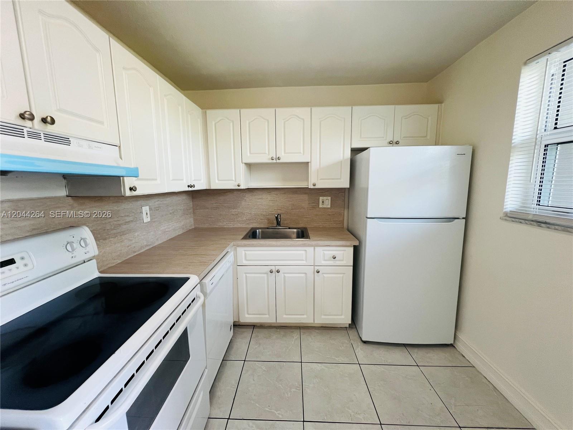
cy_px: 215
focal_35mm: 13
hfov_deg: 106.2
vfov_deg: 89.9
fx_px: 215
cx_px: 286
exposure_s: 1/120
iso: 200
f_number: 1.8
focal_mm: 1.57
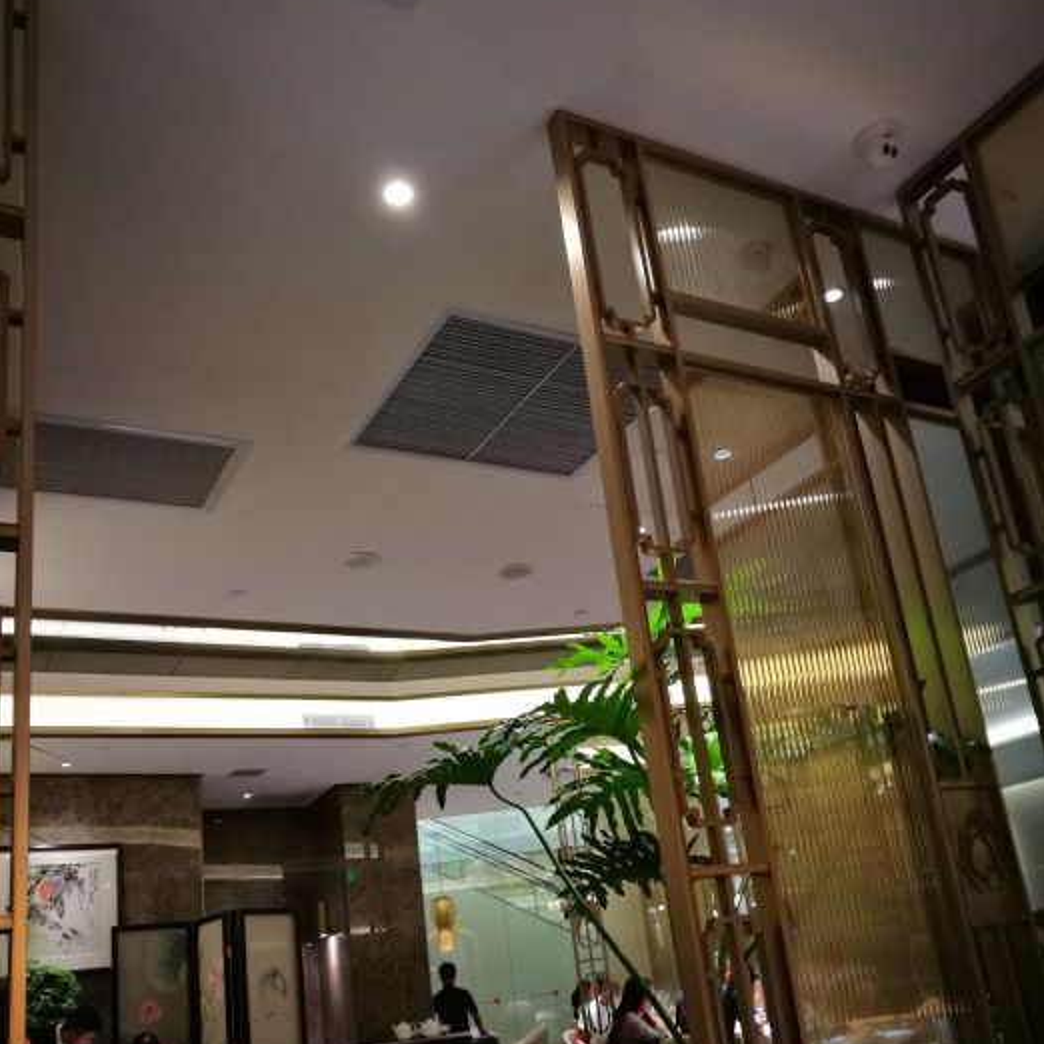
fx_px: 1092
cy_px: 650
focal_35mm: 32
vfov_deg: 50.6
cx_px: 523
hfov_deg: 51.1
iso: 400
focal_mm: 4.5
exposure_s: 1/33.3
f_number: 2.2
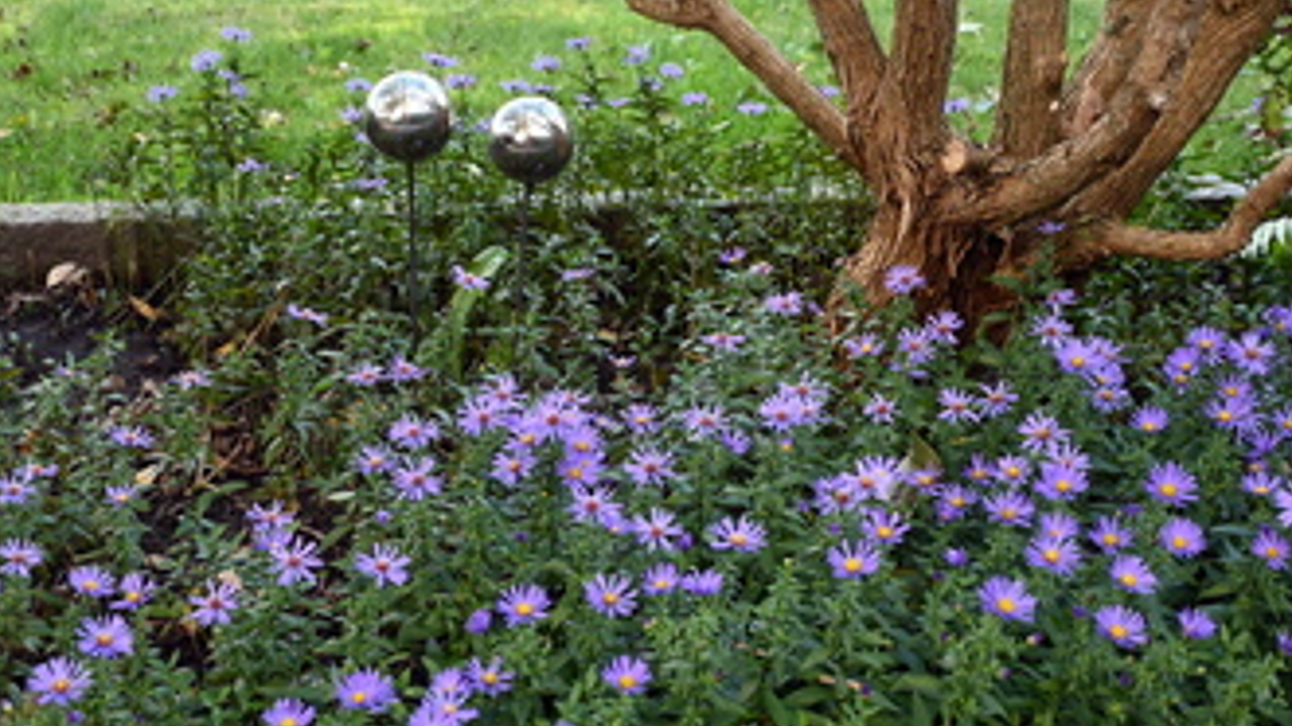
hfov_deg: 36.6
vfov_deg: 21.0
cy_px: 267
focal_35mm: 57
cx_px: 621
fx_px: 1952
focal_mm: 30
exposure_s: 1/125
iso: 500
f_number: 4.8
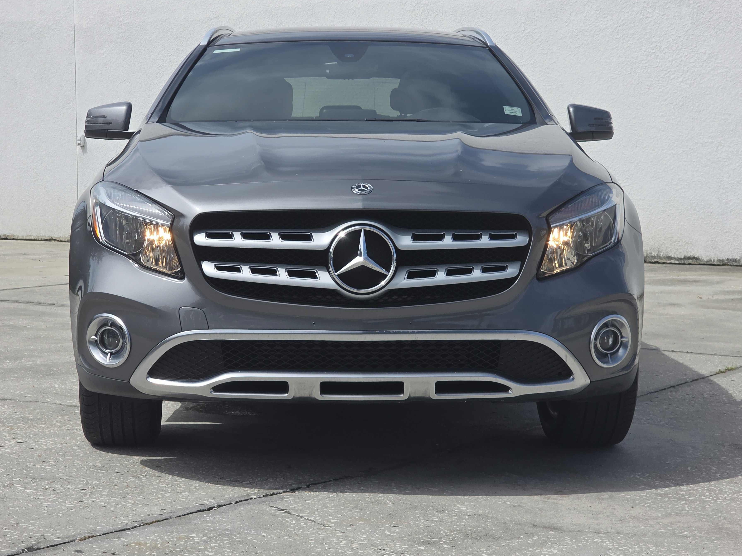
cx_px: 335
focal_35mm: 77
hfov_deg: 25.3
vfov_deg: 19.1
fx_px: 1651
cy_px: 271
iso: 50
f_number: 2.4
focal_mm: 7.9
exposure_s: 1/3309
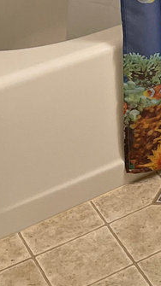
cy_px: -225
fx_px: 988
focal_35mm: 130
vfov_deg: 14.5
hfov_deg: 8.2
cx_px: 442
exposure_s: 1/120
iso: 125
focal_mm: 5.1
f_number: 1.6
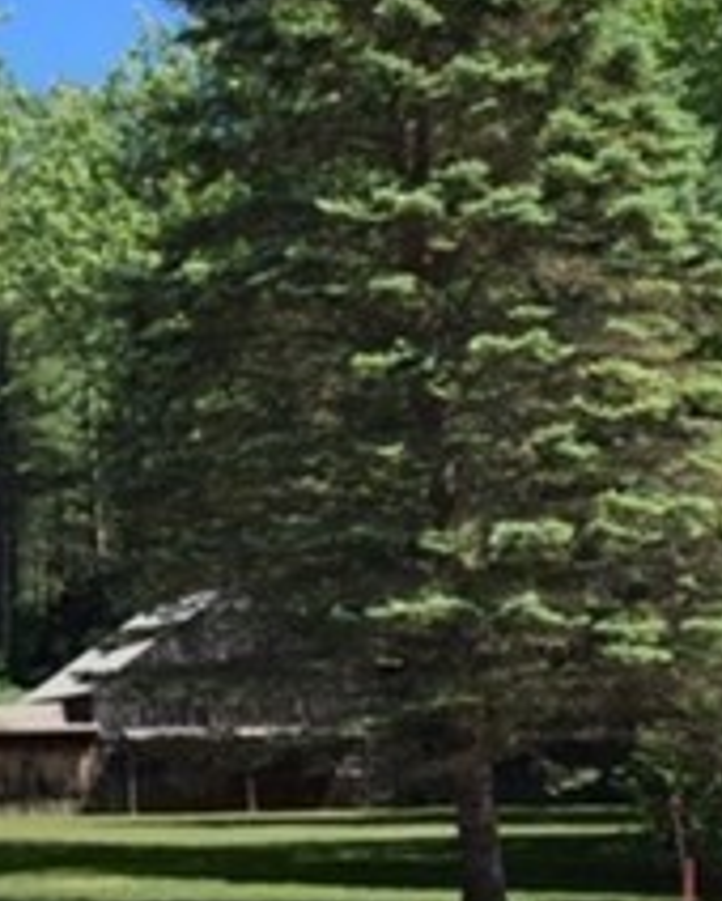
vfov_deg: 23.7
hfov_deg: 18.2
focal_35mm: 80
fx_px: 2134
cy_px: 323
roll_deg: +0.4
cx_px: -157
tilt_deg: +8.8
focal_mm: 4.15
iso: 32
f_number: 2.2
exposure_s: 1/989
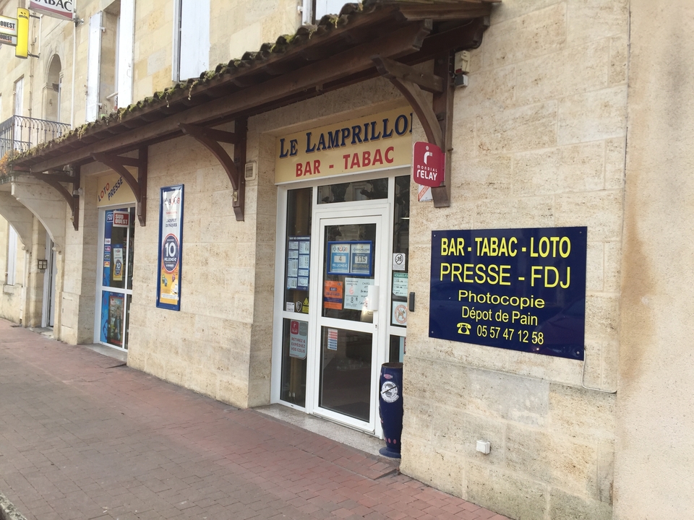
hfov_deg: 61.7
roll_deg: -3.3
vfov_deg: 48.2
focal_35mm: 29
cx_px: 347
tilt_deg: +0.1
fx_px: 581
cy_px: 260
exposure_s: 1/186
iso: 32
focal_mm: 4.15
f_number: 2.2
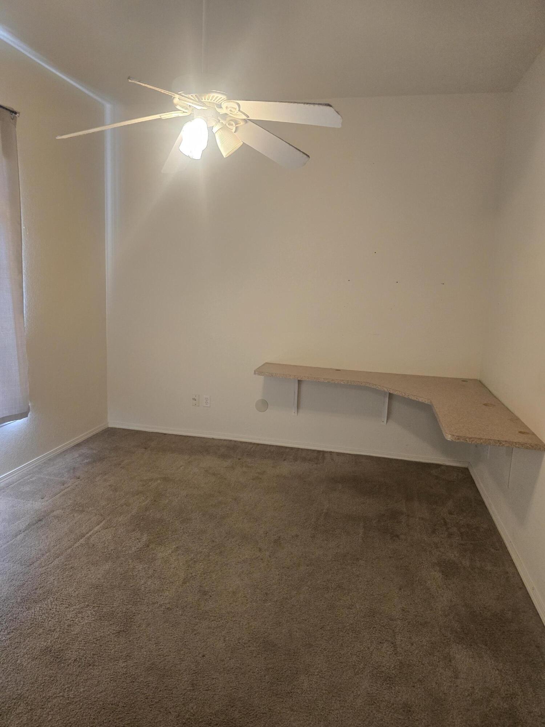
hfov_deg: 58.9
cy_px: 364
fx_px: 483
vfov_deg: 73.9
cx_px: 272
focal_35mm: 23
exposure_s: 1/120
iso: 400
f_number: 1.7
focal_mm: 6.3
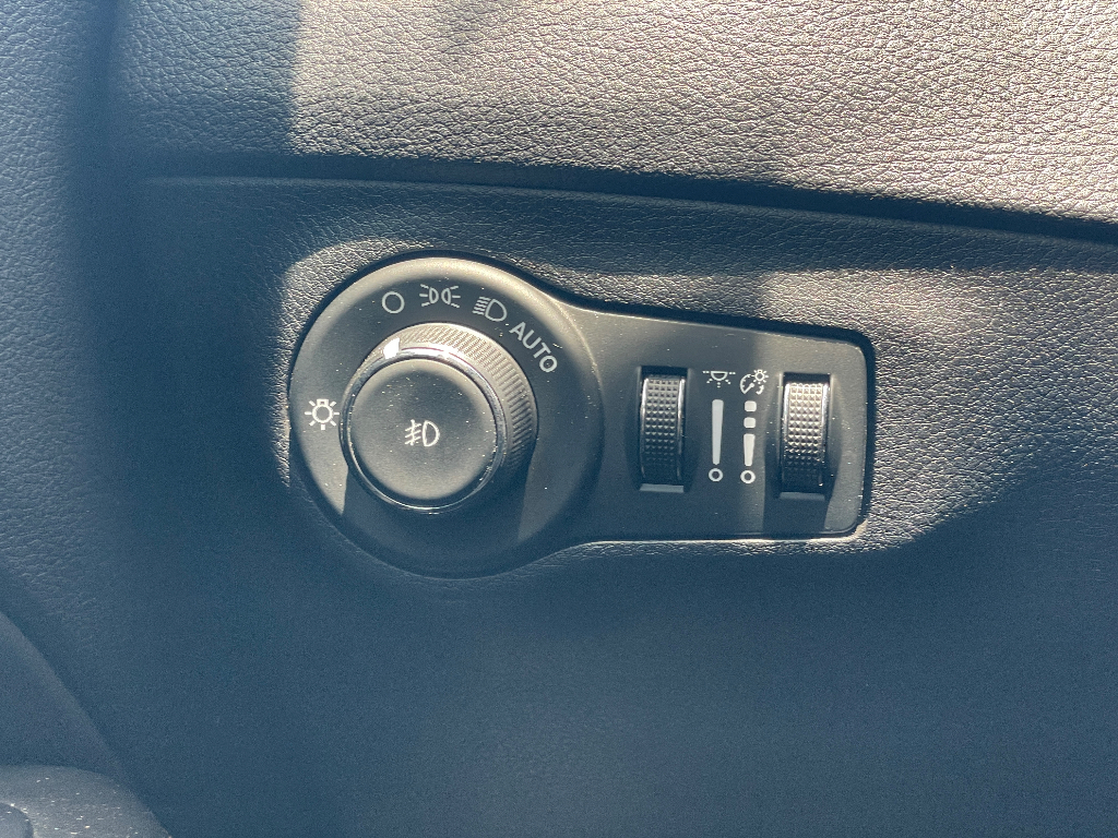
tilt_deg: -7.9
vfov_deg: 28.0
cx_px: 559
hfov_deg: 36.8
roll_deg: -2.6
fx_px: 1679
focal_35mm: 52
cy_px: 419
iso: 80
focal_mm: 6
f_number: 2
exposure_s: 1/122
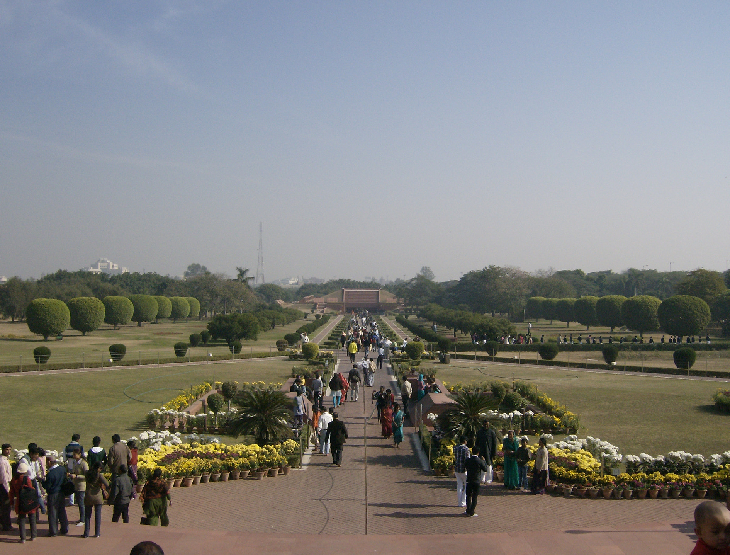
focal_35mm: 39
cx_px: 371
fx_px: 826
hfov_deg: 47.7
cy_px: 284
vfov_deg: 37.1
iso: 100
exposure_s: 1/1134
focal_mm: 6
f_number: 4.7
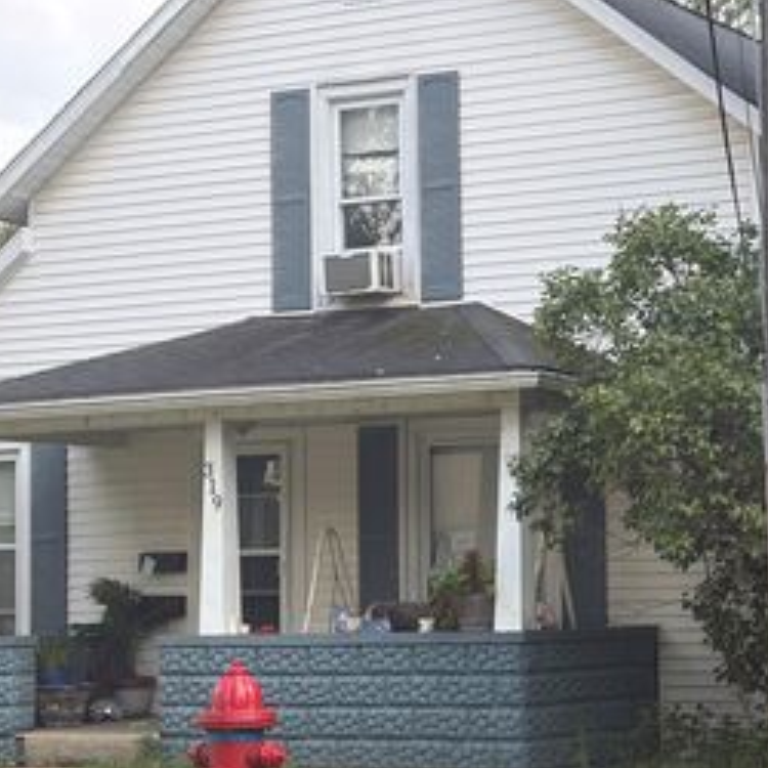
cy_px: 493
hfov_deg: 18.5
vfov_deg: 18.8
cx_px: 734
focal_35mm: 92
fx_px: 2309
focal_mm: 5.96
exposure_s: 1/566
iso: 32
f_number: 1.6
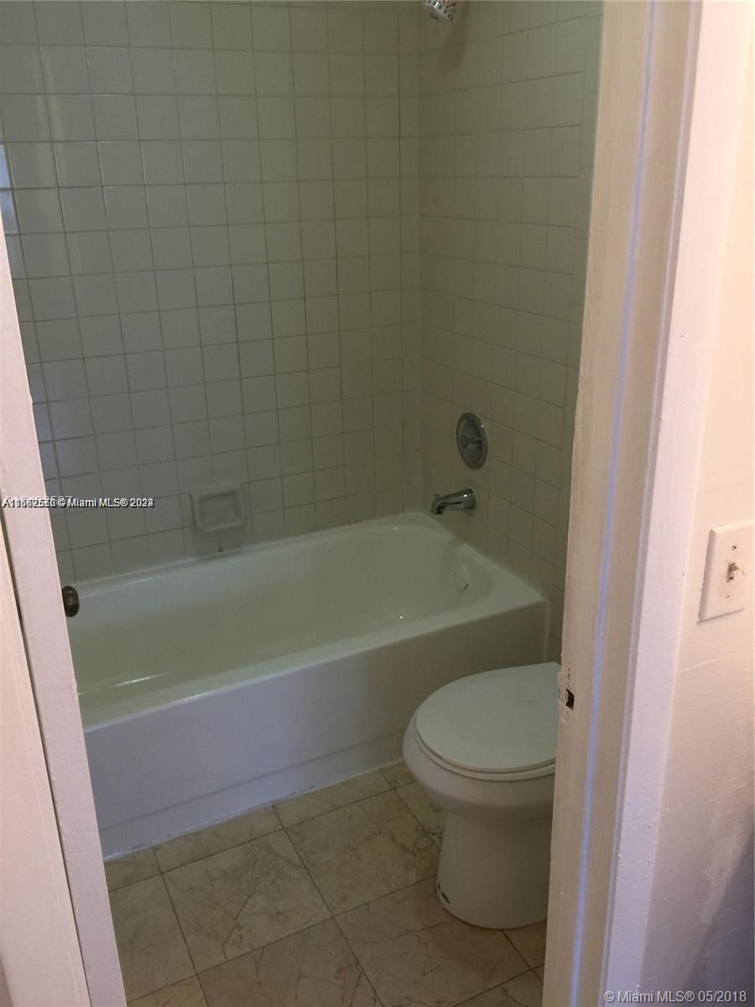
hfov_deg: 48.2
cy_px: 504
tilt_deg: -19.4
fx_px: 843
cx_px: 378
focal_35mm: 29
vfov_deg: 61.7
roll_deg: +2.2
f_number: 2.2
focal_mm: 4.15
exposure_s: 1/15
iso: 32
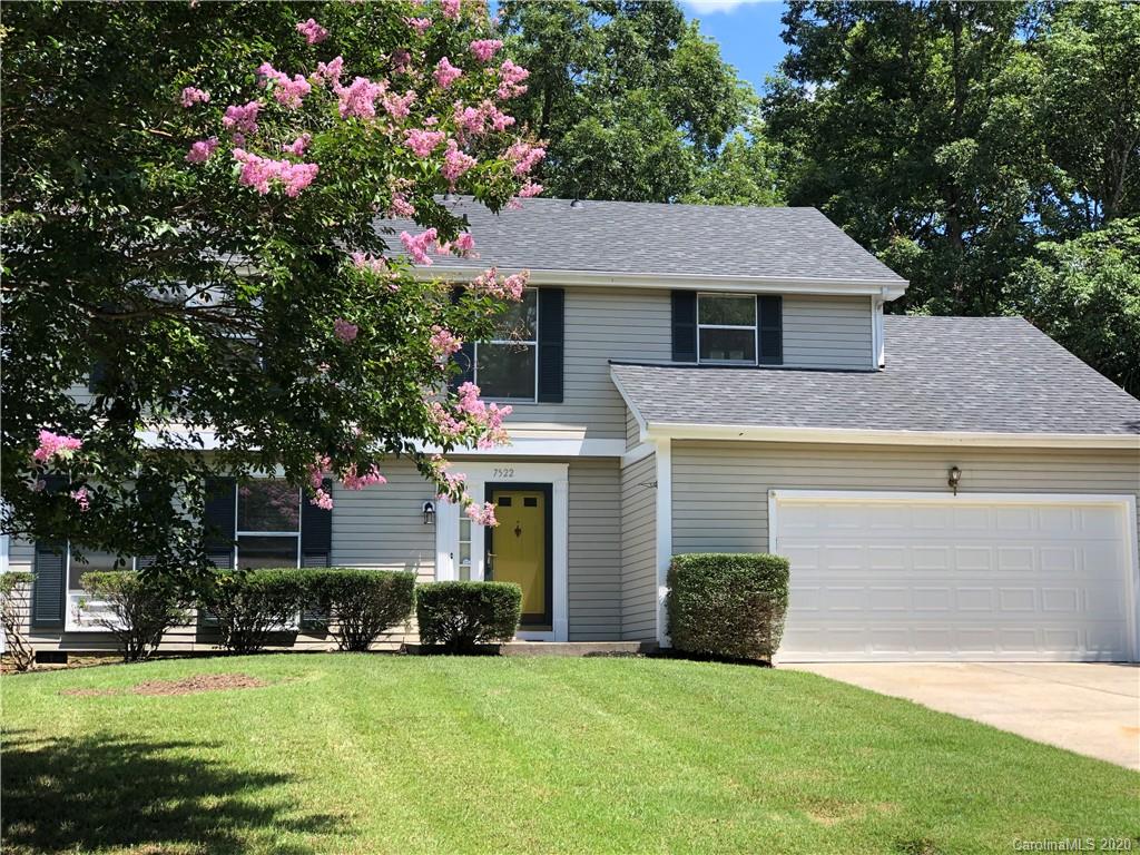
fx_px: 1877
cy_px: 428
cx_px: 570
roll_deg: +0.4
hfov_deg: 33.8
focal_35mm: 57
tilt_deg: +7.5
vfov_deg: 25.7
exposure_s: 1/252
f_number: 2.8
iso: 20
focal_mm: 6.6
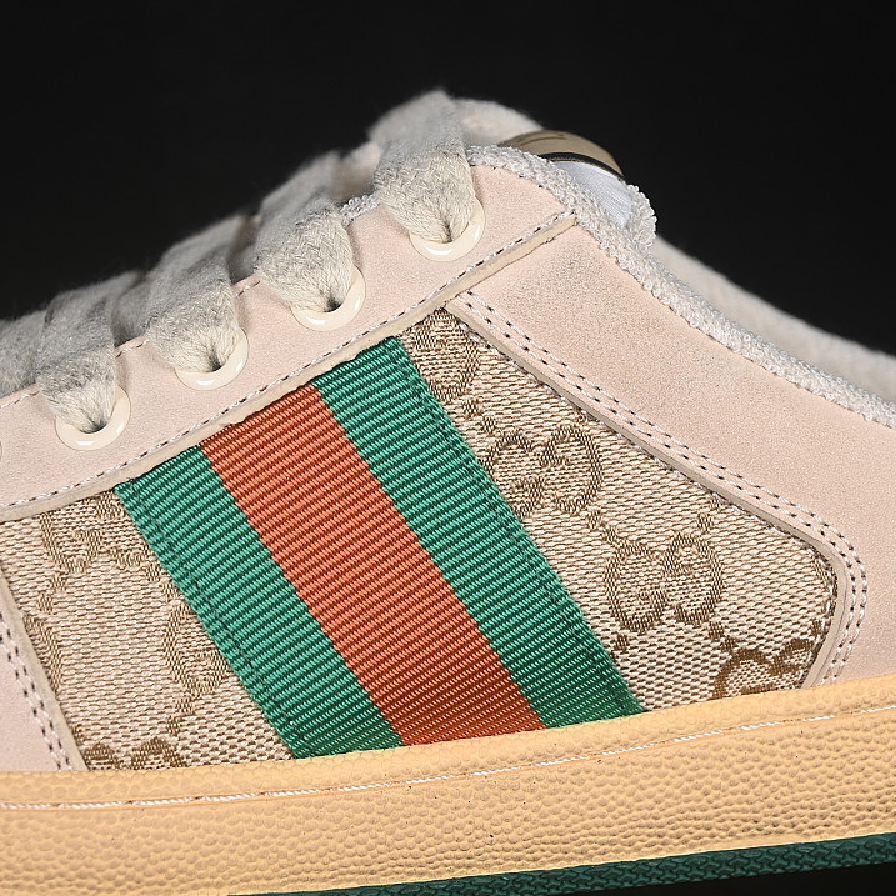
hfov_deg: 18.1
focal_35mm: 96
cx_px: 520
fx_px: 2811
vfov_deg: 18.1
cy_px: 449
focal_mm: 50
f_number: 7.1
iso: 160
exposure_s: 1/60
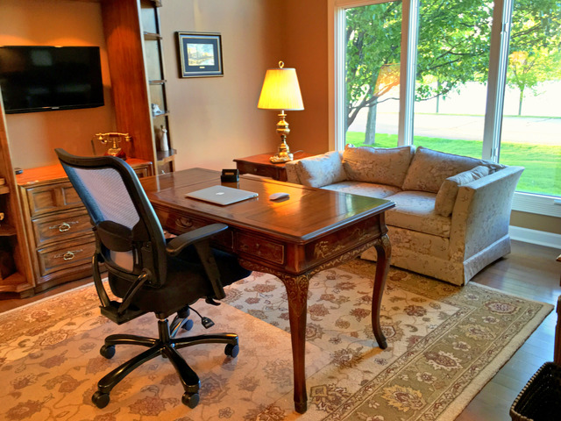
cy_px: 210
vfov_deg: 48.2
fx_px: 470
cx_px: 280
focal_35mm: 29
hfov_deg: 61.7
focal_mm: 4.15
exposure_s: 1/30
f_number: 2.2
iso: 32
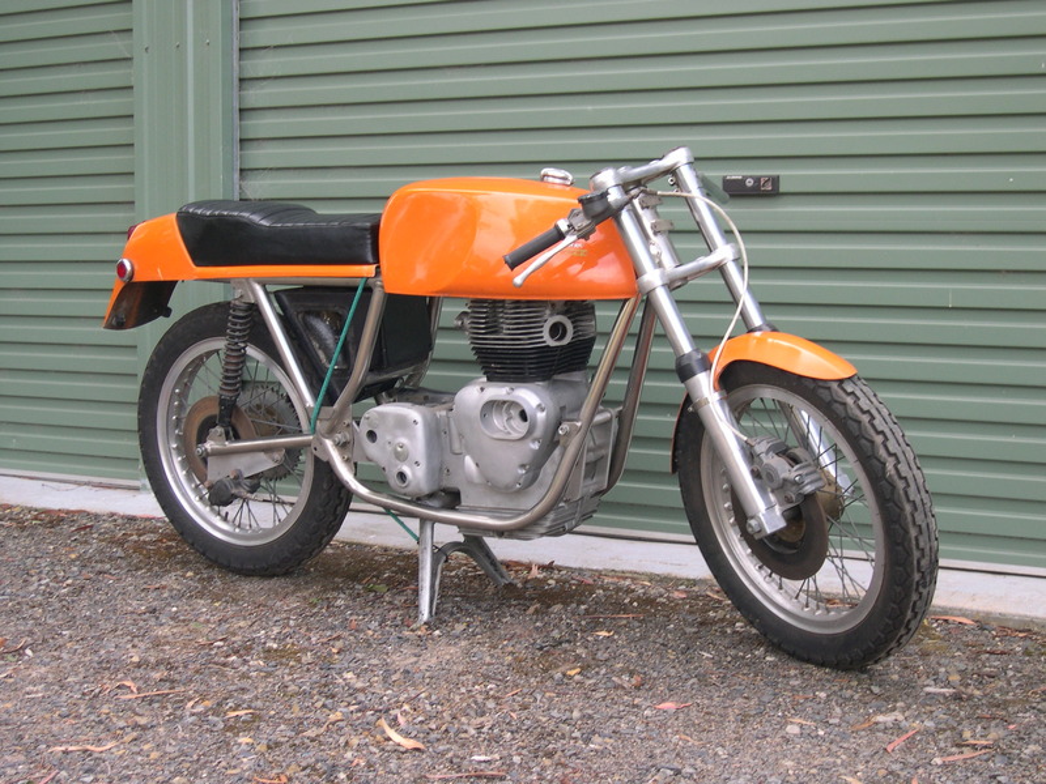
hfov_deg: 33.8
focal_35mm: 57
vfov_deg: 25.7
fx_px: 1722
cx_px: 523
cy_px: 392
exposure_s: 1/80.4
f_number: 3.4
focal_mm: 12.2
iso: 100
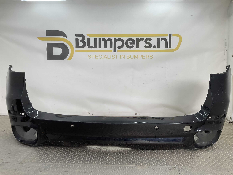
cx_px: 116
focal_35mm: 29
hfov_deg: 61.7
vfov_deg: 48.2
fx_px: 195
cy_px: 88
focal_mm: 3
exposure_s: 1/214
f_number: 1.8
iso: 16
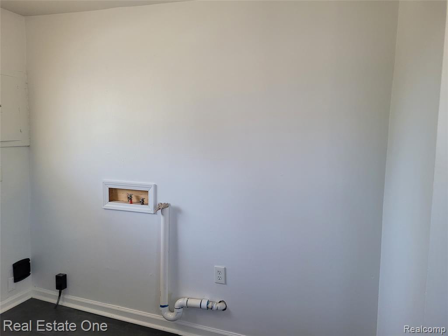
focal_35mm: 26
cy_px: 168
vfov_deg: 53.1
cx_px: 224
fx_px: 336
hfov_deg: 67.3
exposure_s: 1/120
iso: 200
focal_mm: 5.4
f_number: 1.8
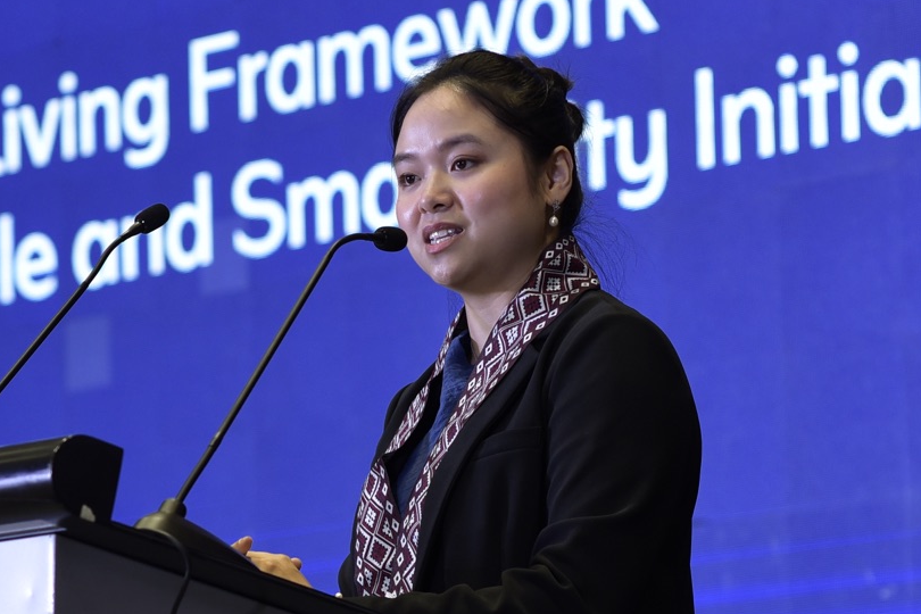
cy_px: 567
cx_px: 516
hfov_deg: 9.8
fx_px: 5372
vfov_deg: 6.5
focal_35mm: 210
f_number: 4
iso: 400
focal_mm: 85
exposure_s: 1/160
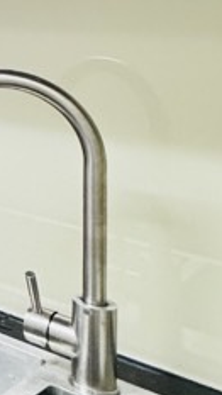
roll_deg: -0.2
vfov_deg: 29.3
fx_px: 701
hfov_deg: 12.1
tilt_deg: +0.5
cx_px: -385
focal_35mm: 67
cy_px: -3
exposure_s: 1/50
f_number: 2.2
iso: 250
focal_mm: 2.22
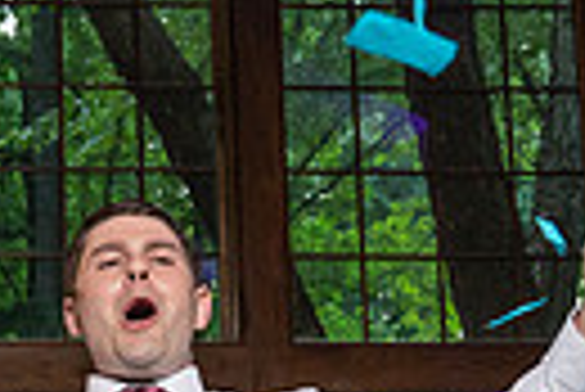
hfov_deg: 16.0
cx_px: -216
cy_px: 354
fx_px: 1952
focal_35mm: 120
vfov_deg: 11.4
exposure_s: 1/200
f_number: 5.6
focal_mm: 26
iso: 2000
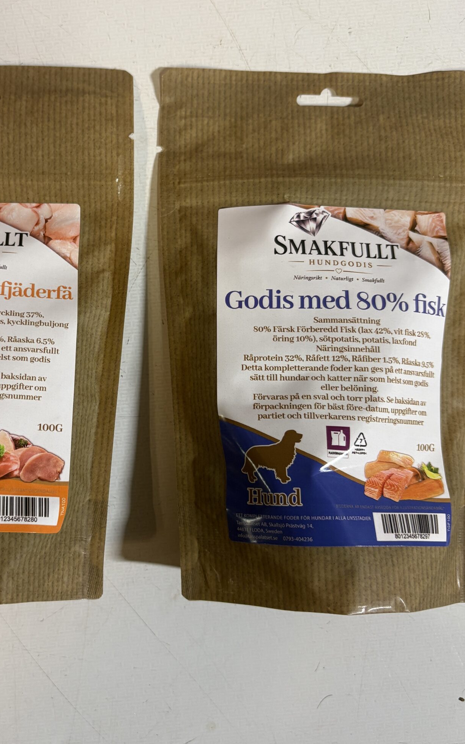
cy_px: 339
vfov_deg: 53.9
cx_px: 142
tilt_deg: -89.5
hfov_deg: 34.9
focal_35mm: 36
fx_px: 730
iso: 125
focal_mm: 5.96
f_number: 1.6
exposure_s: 1/50
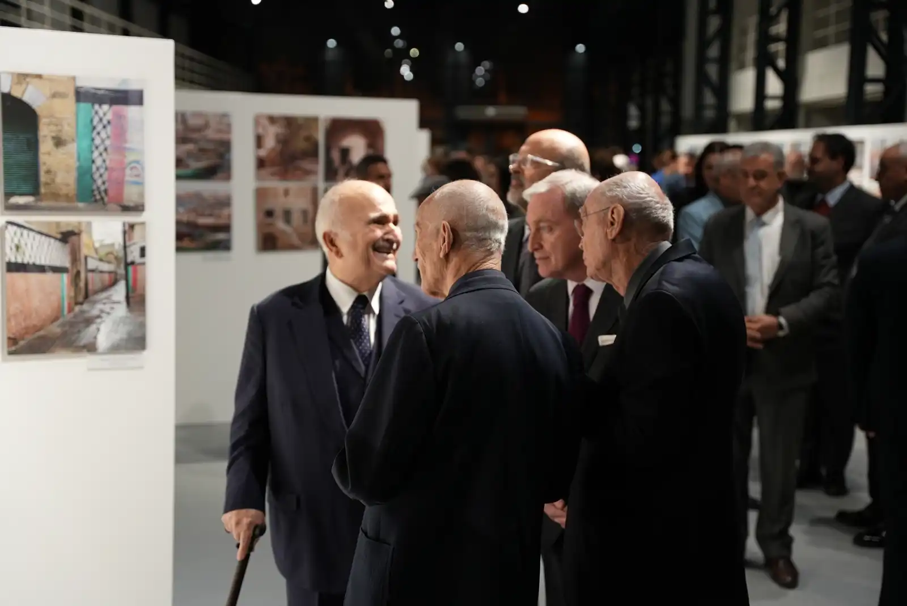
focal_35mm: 52
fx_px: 1318
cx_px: 454
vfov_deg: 25.9
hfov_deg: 38.0
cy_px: 303
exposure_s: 1/200
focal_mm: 52.3
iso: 1600
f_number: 2.8
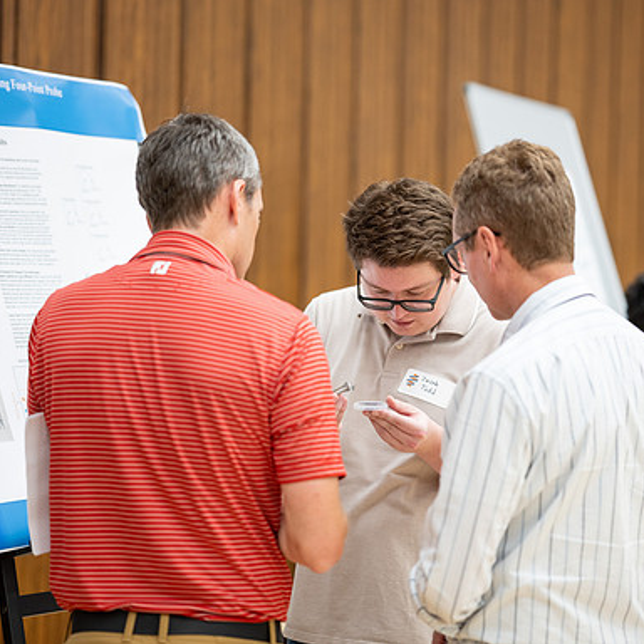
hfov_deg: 16.0
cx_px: 364
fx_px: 2294
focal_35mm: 109
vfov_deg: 16.0
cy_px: 321
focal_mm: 85
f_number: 1.8
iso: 900
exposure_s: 1/200
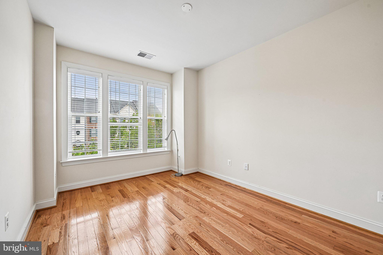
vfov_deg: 81.2
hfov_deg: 104.3
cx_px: 192
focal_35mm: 14
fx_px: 149
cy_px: 128
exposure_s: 1/15
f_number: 8
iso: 100
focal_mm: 14
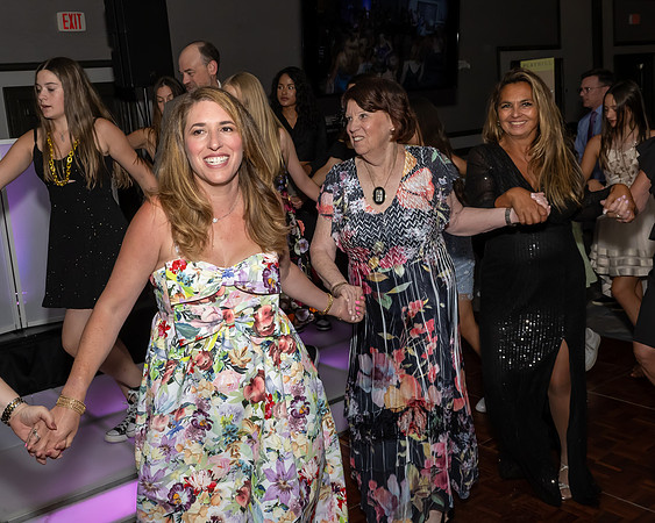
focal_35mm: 35
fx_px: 680
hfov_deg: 51.1
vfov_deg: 42.0
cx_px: 263
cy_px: 232
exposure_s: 1/250
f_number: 8
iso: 1000
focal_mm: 17
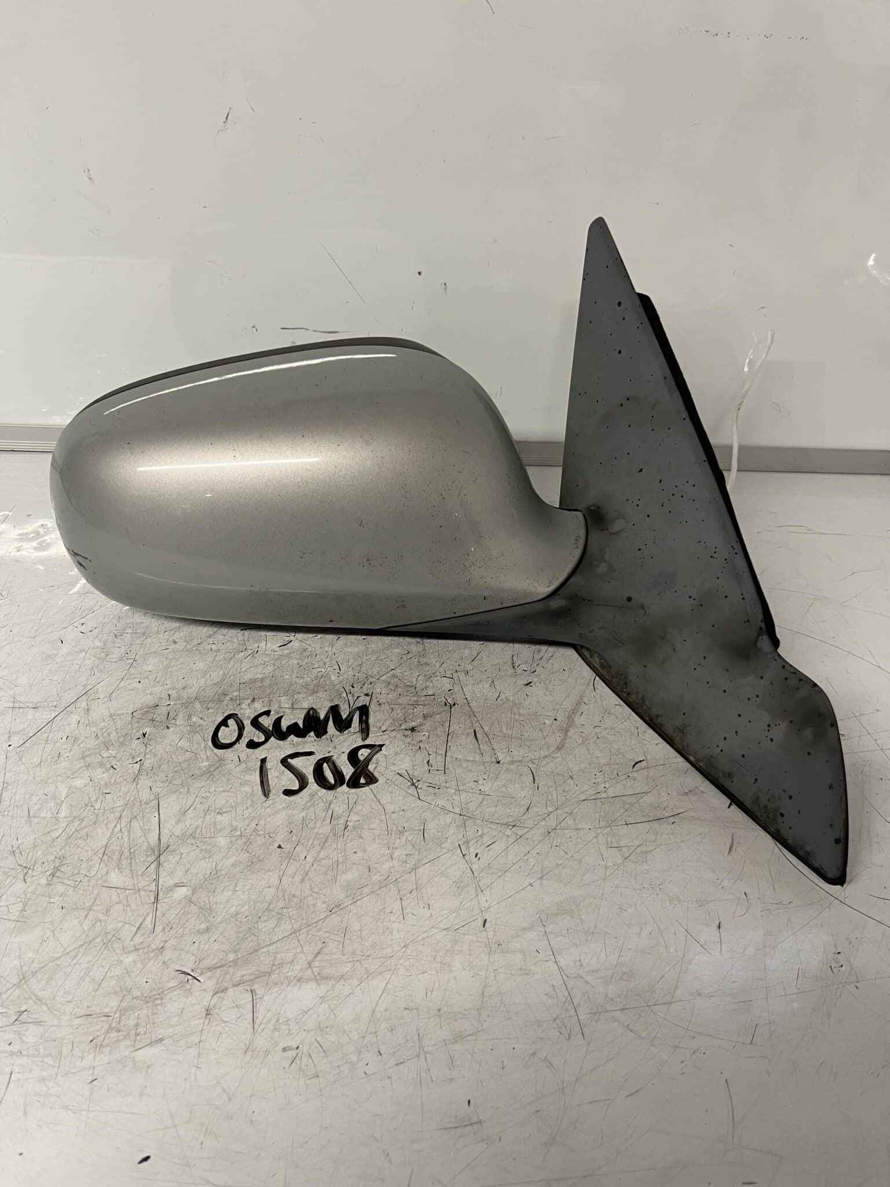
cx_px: 445
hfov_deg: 53.1
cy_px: 594
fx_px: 891
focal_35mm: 26
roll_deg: -3.7
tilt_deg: -37.8
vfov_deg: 67.3
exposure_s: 1/50
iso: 64
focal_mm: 5.1
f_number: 1.6
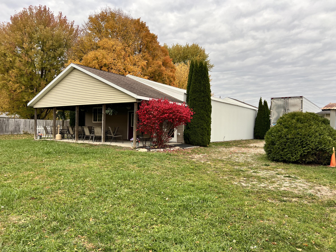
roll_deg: -0.9
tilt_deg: +0.3
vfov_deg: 53.1
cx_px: 168
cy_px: 126
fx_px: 252
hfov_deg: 67.3
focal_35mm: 26
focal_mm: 5.7
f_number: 1.5
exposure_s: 1/326
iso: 50
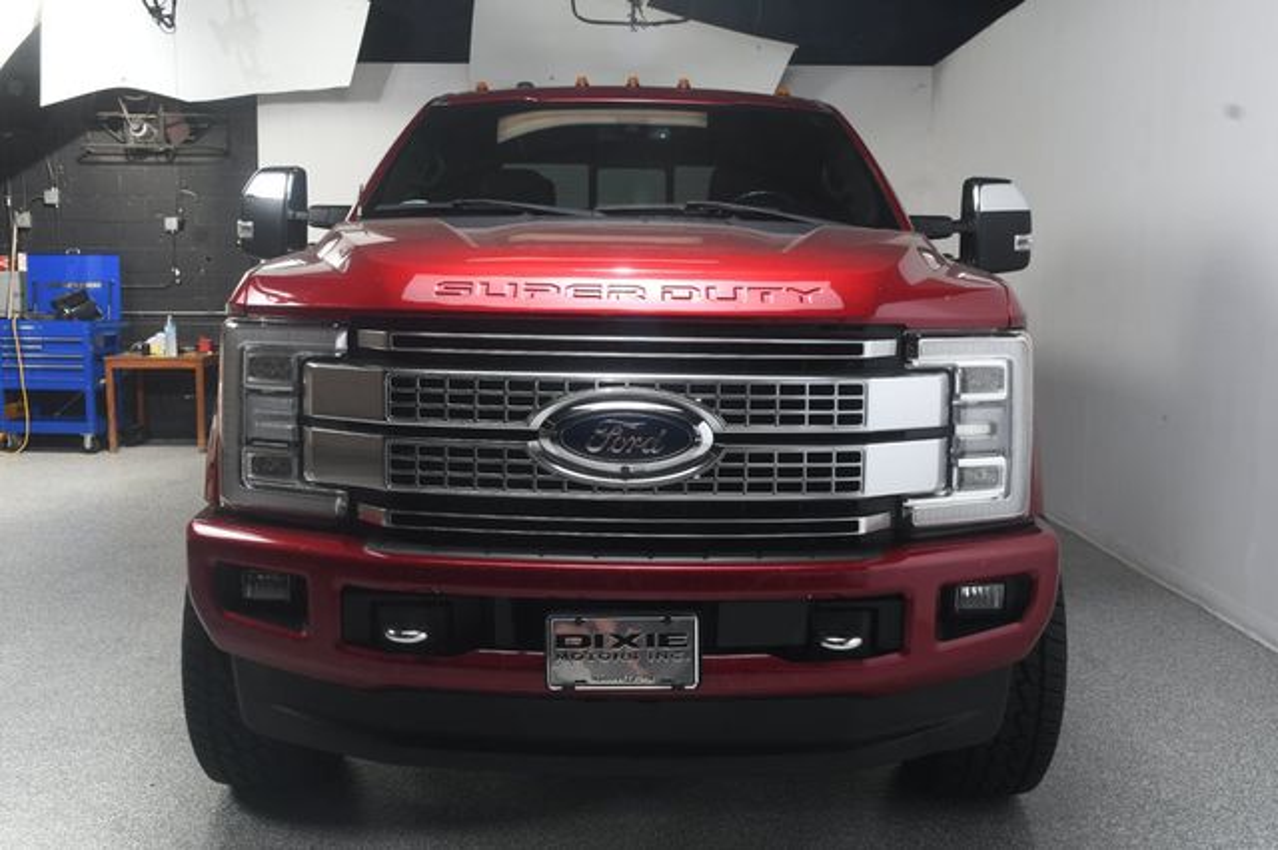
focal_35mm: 36
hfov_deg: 53.2
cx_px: 639
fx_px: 1277
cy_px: 425
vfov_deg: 36.8
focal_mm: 24
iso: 100
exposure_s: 1/160
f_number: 9
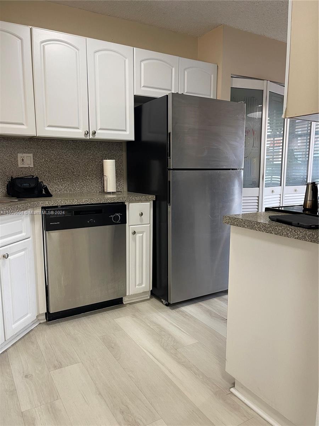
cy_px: 213
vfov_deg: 69.4
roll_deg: +0.1
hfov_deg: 54.9
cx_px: 160
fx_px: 307
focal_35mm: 25
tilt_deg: -8.8
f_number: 1.6
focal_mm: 5.1
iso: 100
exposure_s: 1/60
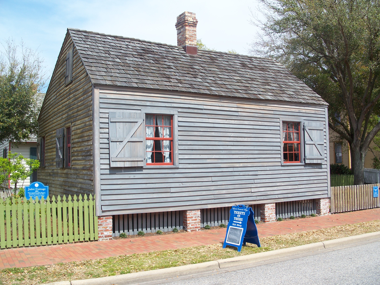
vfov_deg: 38.7
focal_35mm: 37
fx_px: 406
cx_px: 190
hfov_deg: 50.1
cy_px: 142
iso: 64
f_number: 4
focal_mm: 7.8
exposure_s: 1/400
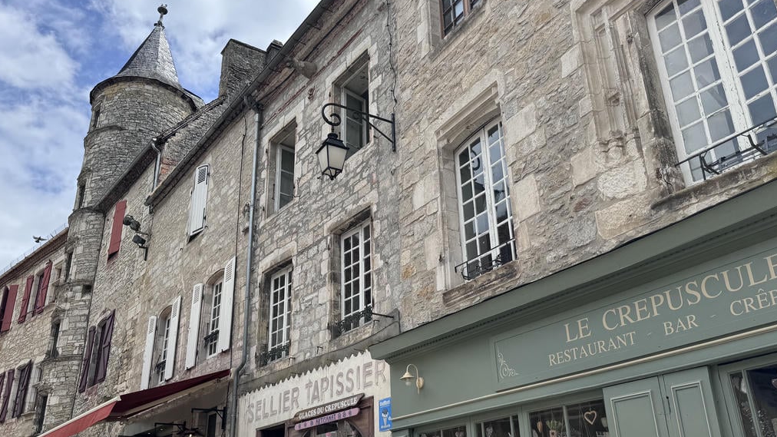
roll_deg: +1.9
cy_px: 237
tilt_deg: +23.9
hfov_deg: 62.6
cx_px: 381
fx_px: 639
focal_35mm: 31
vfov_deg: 37.7
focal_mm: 6.76
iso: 80
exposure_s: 1/4608
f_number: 1.78
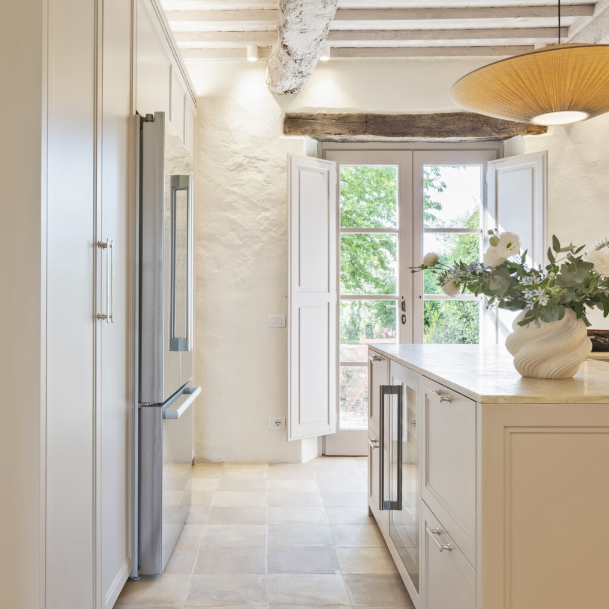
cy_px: 303
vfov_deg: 46.0
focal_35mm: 36
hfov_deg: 46.0
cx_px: 276
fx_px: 717
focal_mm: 28
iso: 400
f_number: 10
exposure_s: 1/30
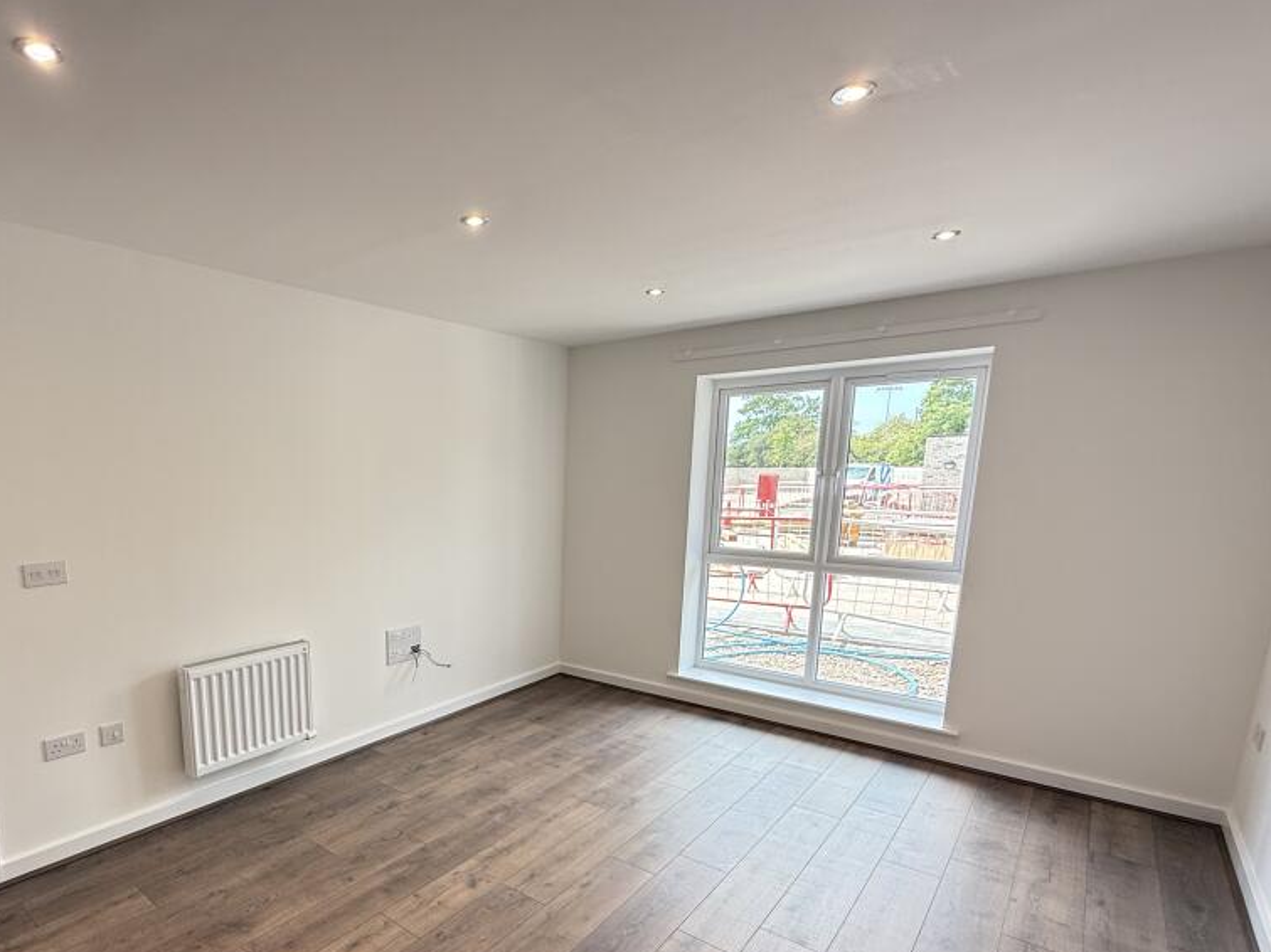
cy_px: 600
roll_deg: +0.1
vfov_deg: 67.5
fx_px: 698
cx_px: 438
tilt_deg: -10.6
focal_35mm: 19
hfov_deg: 82.2
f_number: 2.2
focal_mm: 2.22
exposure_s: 1/99
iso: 64
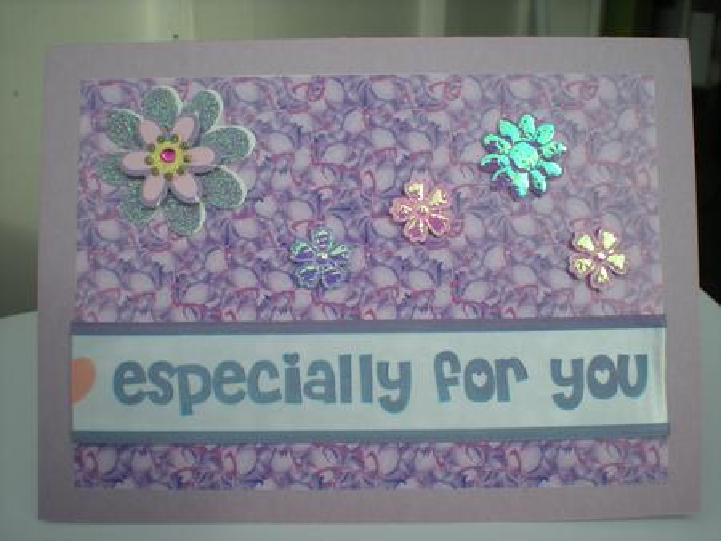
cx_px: 360
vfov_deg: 37.8
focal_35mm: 38
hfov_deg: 49.0
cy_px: 270
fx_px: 792
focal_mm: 6.3
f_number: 4.6
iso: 64
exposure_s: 1/279
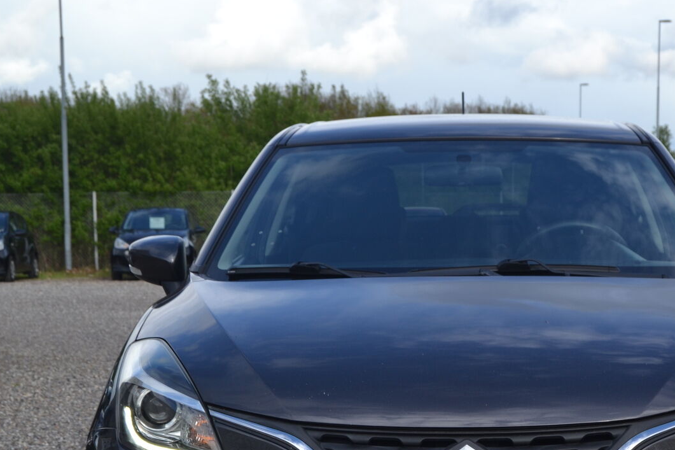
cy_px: 396
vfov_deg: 17.7
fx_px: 1425
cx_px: 469
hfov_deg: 26.4
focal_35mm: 76
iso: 100
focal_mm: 28
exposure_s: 1/250
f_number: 8
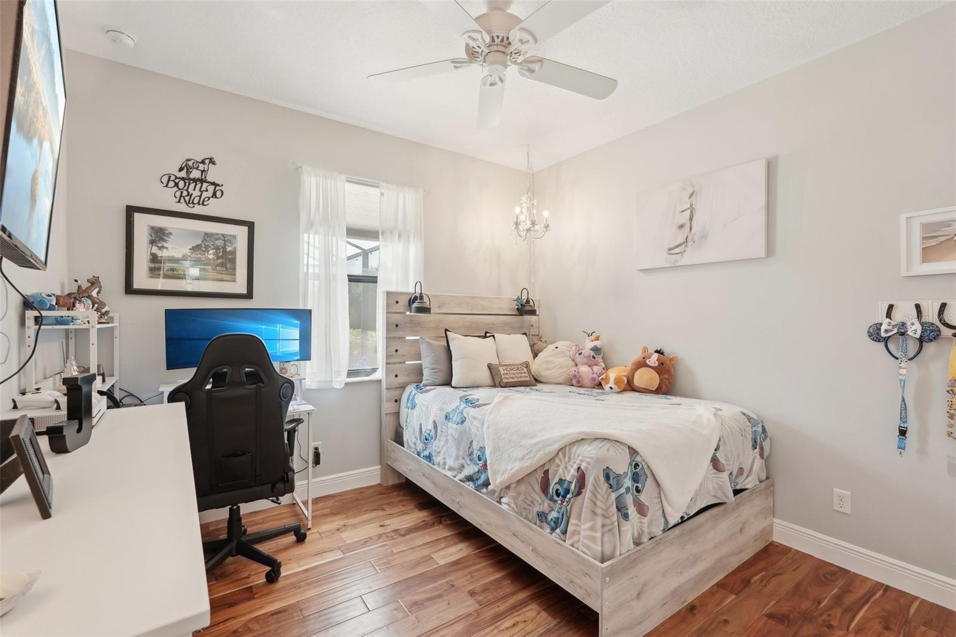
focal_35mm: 16
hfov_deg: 96.7
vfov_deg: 73.7
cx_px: 478
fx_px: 425
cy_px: 318
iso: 400
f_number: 8
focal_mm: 16
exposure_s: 1/10
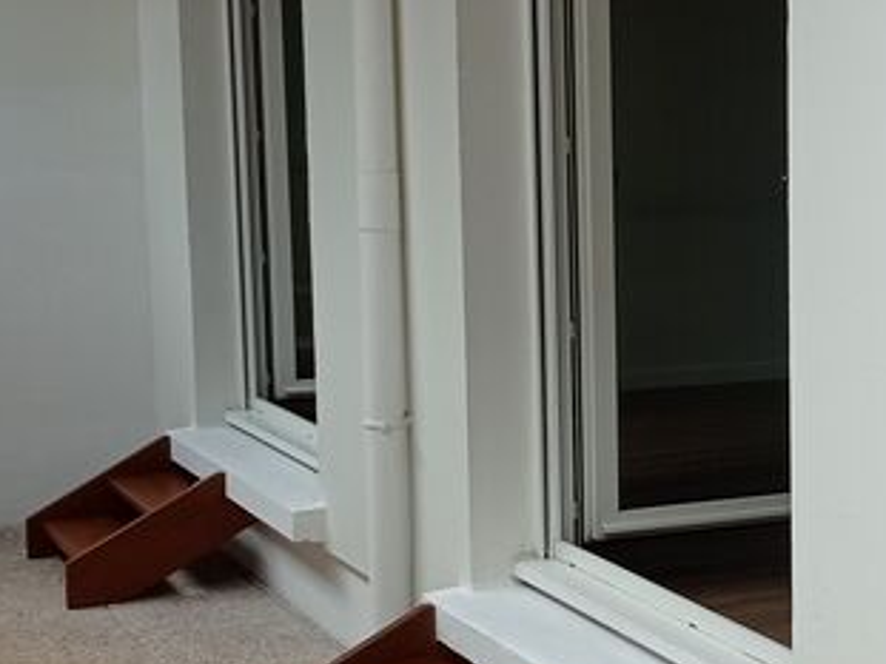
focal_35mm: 90
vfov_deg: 16.4
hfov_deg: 21.7
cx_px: 621
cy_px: 399
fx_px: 2303
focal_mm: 4.7
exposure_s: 1/931
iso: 101
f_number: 1.79
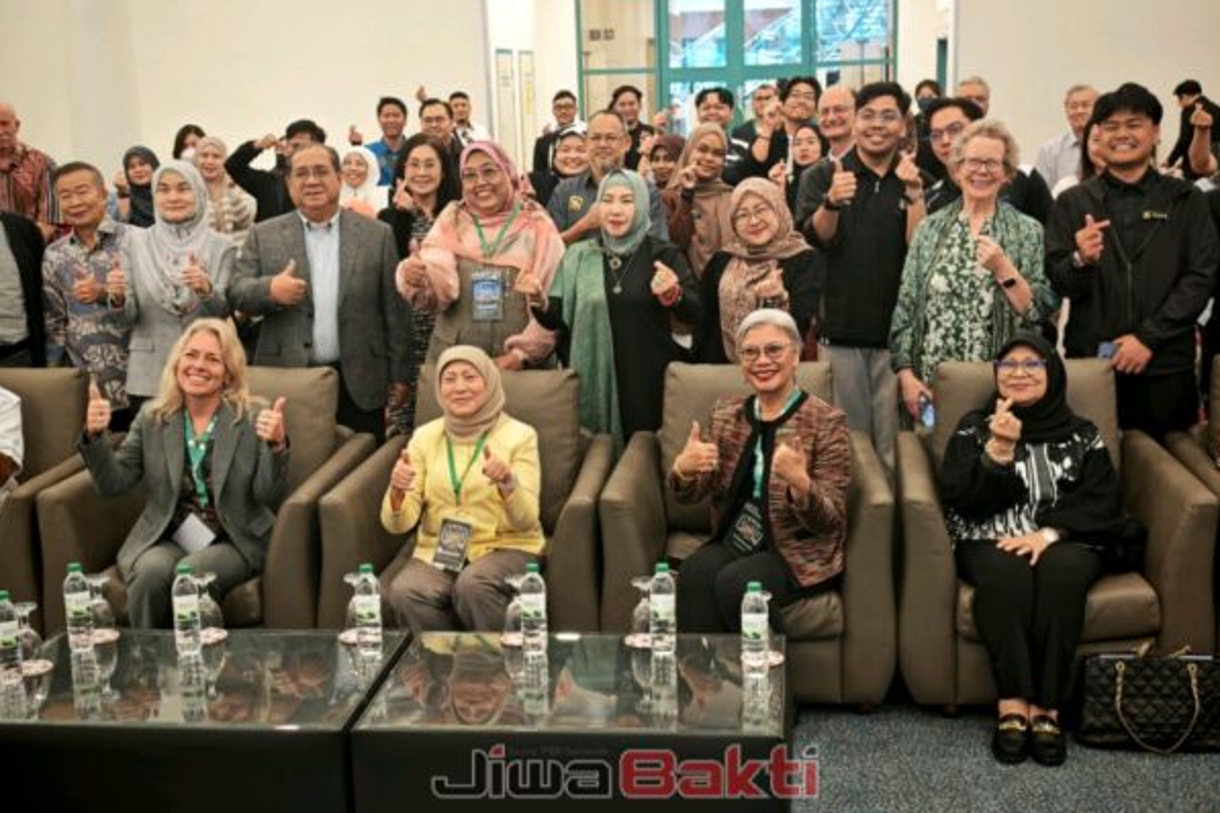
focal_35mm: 46
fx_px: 1559
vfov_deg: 29.2
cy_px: 378
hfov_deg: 42.7
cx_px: 611
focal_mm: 6.83
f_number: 2
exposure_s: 1/50
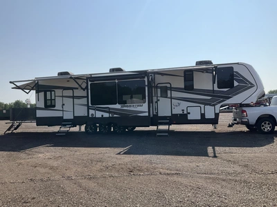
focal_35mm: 29
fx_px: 232
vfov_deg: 48.2
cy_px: 104
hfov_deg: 61.7
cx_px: 138
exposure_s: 1/3788
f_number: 1.8
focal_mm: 3
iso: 25
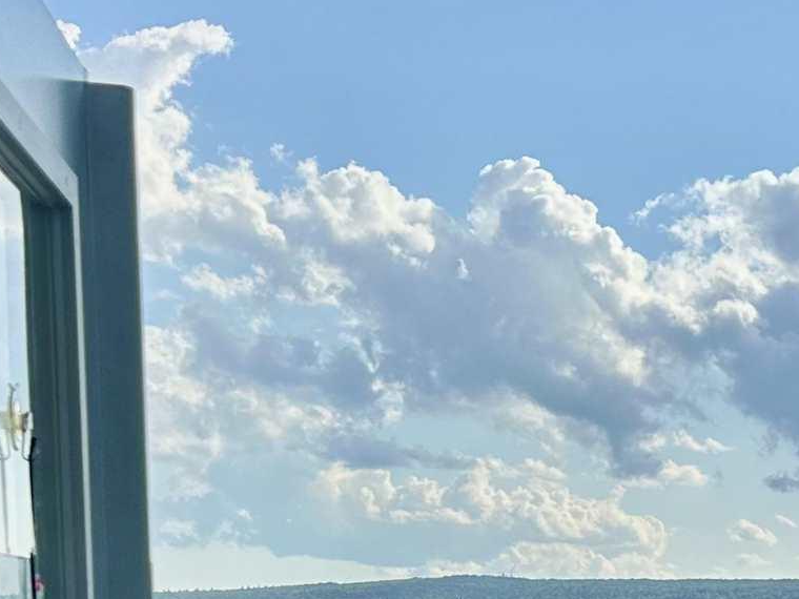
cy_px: 906
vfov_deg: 14.2
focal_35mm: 97
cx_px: 1145
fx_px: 2239
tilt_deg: -6.3
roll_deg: -1.1
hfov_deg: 18.3
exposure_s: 1/5848
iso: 80
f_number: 1.78
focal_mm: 6.86
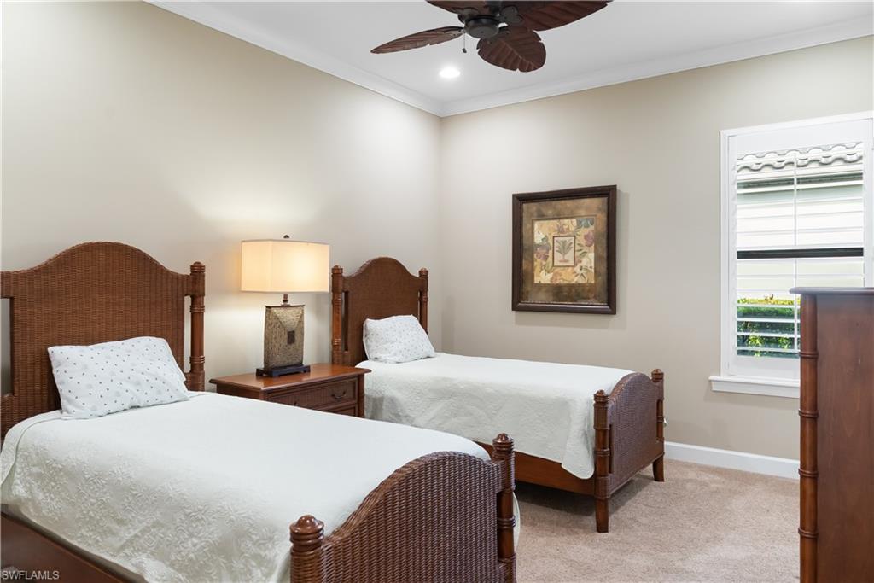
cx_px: 437
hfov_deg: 73.7
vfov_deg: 53.1
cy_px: 292
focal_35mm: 24
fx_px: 583
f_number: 5.6
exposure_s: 1/30
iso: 1600
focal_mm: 24
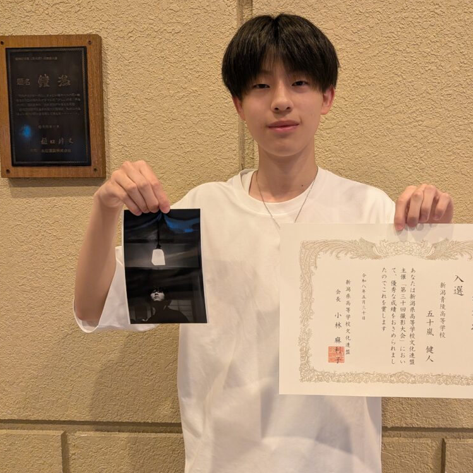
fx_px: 448
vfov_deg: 55.6
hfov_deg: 55.0
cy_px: 236
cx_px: 294
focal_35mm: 29
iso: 247
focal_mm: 4.53
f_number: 1.7
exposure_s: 1/100
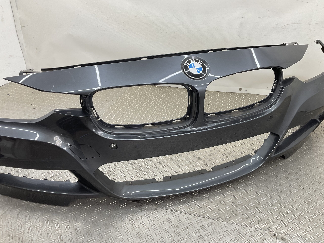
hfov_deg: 61.7
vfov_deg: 48.2
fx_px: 271
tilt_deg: -31.3
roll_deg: -0.1
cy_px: 122
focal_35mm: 29
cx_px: 162
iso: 32
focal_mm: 3
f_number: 1.8
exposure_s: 1/100
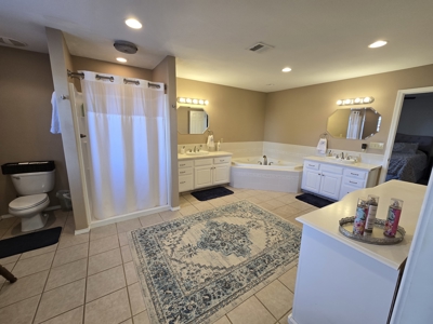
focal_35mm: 13
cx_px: 216
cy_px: 162
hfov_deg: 106.2
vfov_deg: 89.9
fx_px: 163
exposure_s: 1/60
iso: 100
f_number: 2.2
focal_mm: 2.2
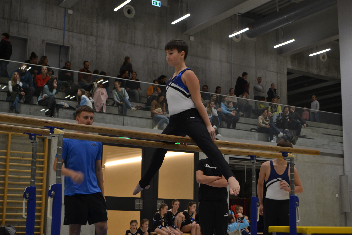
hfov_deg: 36.9
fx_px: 528
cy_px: 118
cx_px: 176
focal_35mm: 54
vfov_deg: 25.1
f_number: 5
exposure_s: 1/60
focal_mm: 36
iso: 400
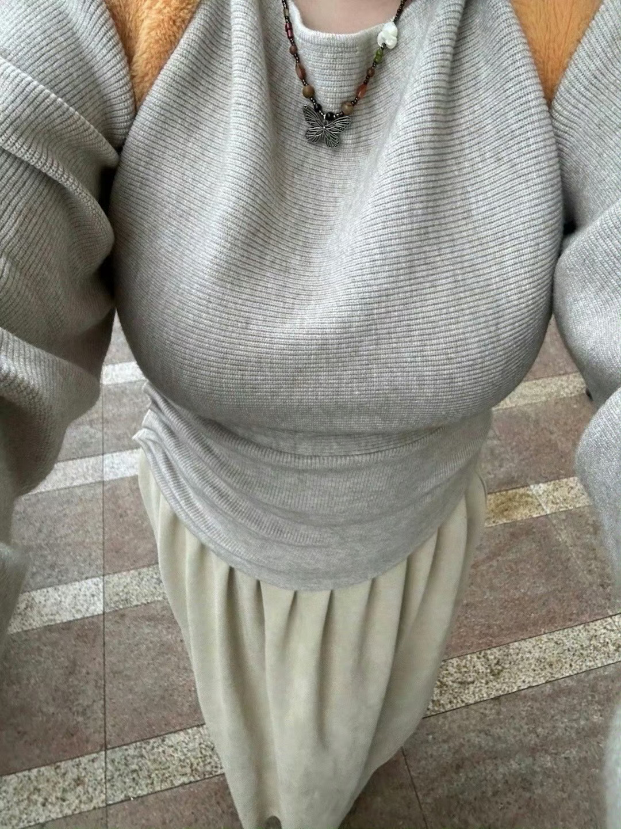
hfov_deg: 58.9
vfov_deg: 73.9
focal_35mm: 23
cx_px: 310
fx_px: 550
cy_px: 414
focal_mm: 2.69
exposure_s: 1/121
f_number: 1.9
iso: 50
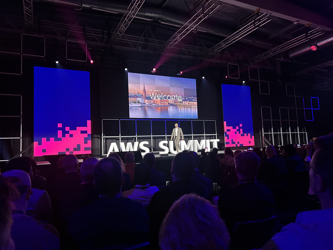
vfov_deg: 53.1
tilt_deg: +5.2
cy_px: 125
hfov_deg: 67.3
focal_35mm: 26
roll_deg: +2.5
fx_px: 250
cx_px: 166
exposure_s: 1/49
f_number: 1.5
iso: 500
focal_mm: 5.7
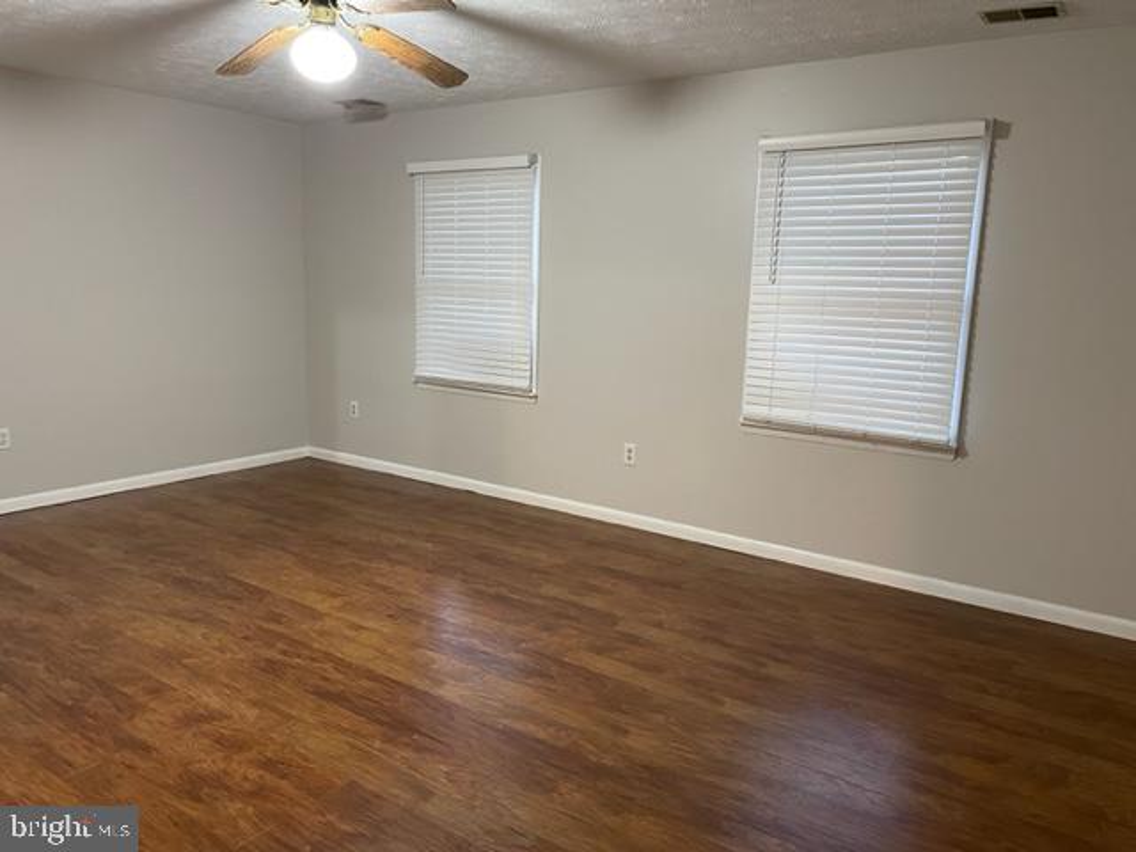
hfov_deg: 67.3
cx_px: 568
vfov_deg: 53.1
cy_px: 426
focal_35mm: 26
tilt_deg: -10.1
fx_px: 853
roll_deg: -1.1
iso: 400
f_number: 1.6
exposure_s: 1/60
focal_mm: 4.2
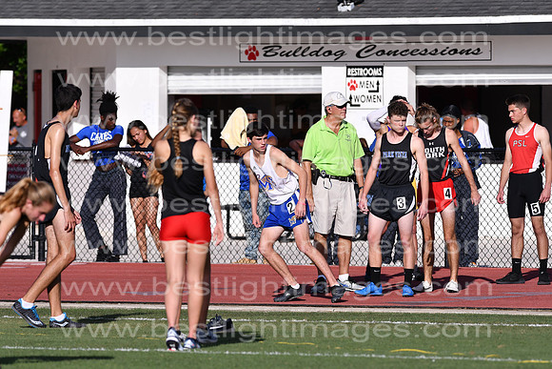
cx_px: 276
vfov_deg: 3.1
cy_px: 184
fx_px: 6901
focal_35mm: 450
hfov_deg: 4.6
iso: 320
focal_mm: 300
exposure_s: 1/4000
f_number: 5.6
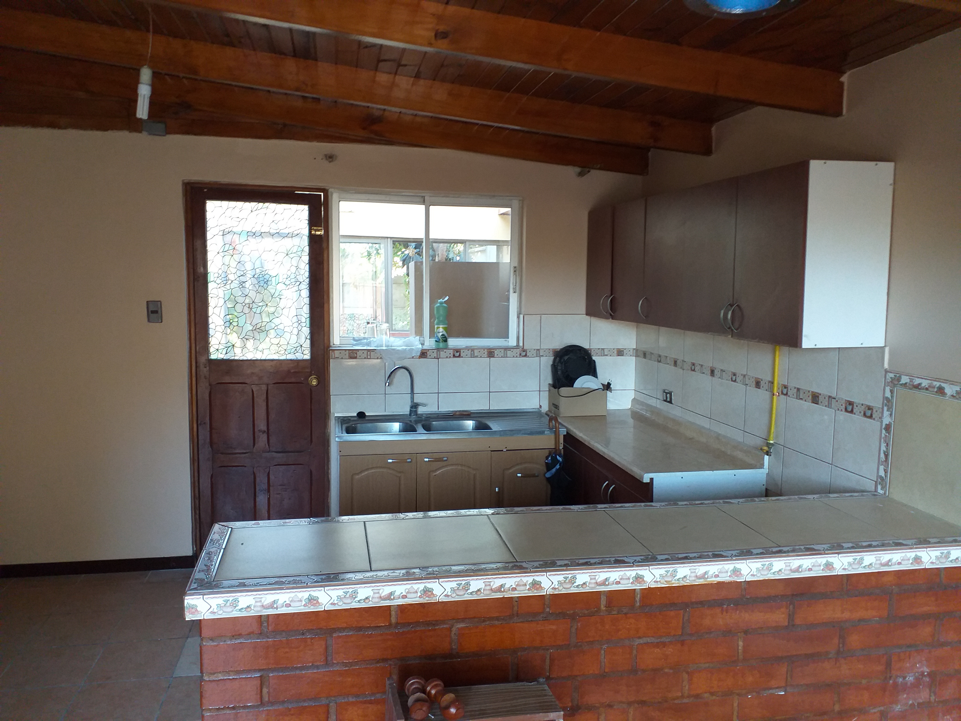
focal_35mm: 26
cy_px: 360
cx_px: 480
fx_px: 722
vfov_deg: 53.1
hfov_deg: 67.3
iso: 160
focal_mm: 3.6
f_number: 1.9
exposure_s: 1/33
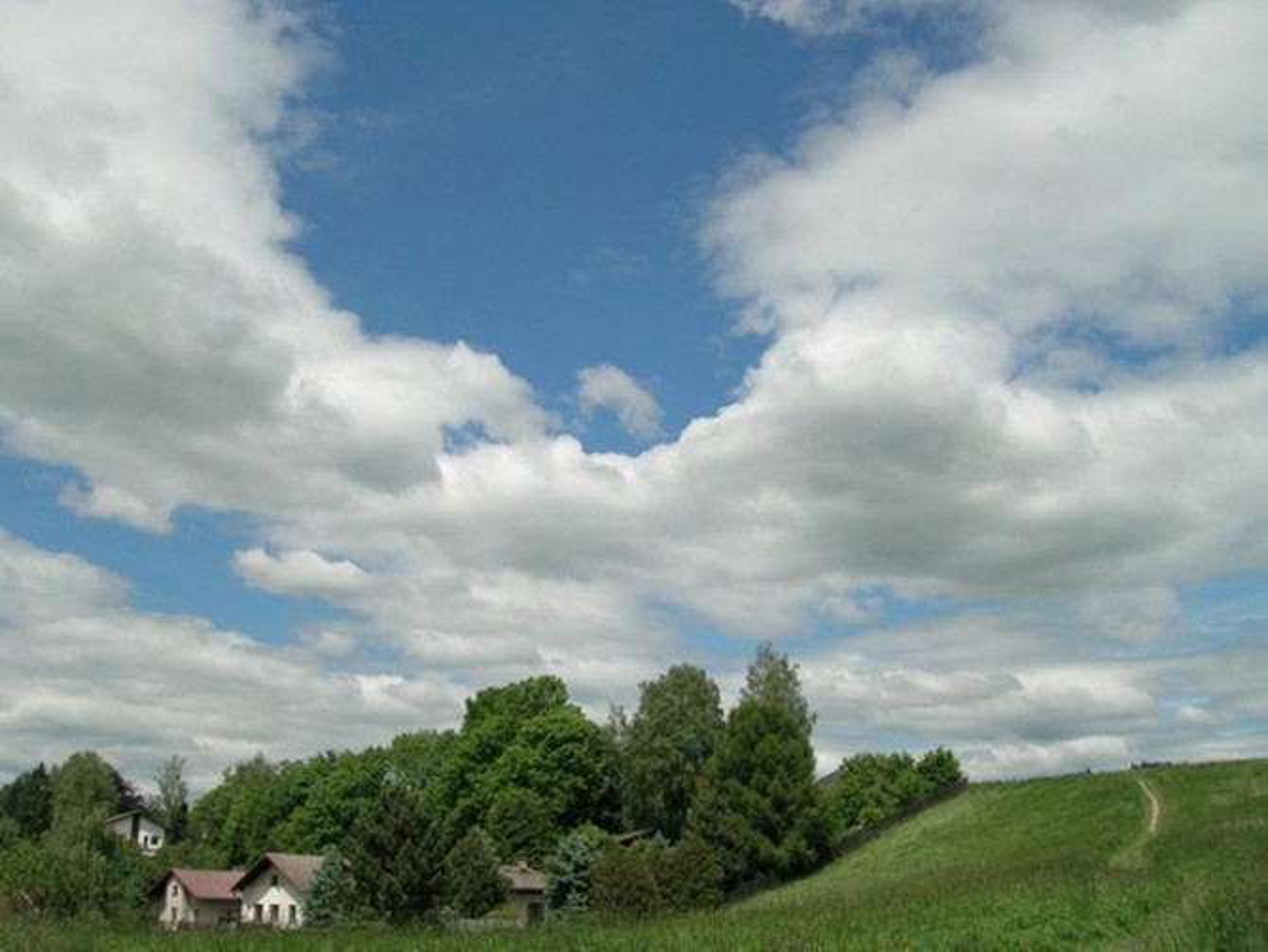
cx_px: 634
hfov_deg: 52.6
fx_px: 1283
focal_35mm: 35
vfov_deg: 40.7
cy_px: 476
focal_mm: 5.4
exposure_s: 1/737
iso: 50
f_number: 4.8
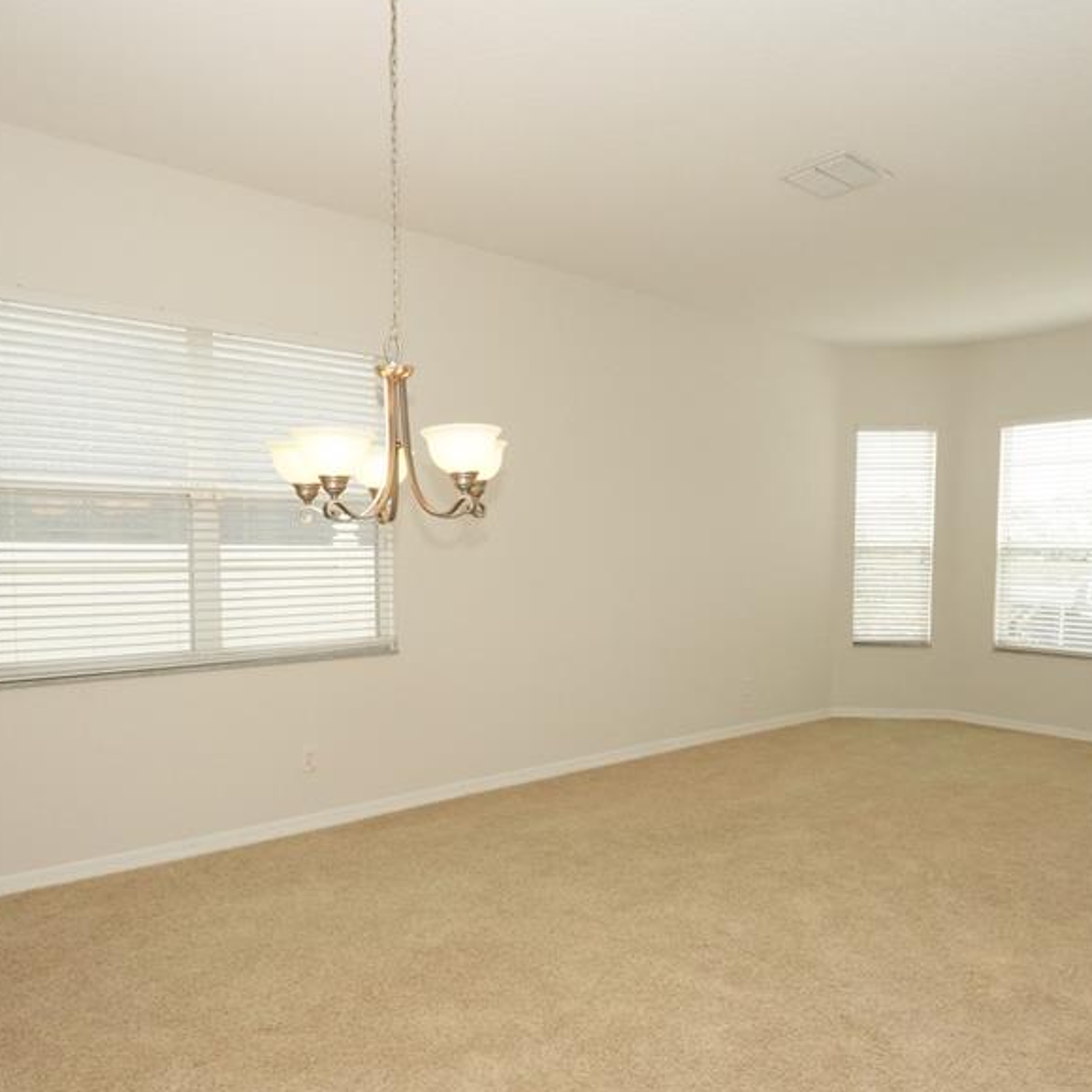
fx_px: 883
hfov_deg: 63.4
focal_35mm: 25
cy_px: 597
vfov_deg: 63.3
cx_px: 574
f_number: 16
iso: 2000
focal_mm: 11
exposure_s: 1/60
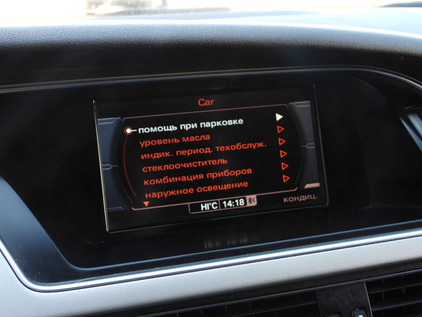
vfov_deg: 30.9
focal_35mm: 47
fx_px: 573
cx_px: 211
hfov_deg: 40.4
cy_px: 158
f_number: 3.2
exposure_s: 1/30
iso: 100
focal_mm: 8.5
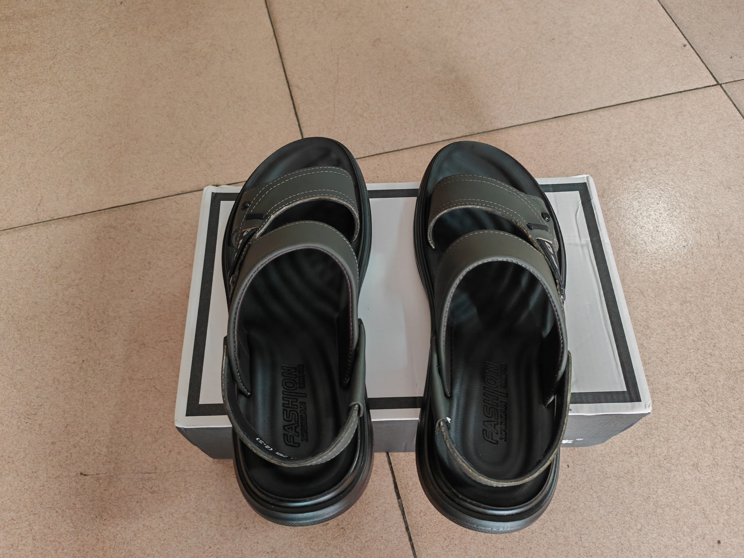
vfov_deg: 51.4
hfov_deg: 65.3
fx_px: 580
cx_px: 372
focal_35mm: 27
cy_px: 279
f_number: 1.9
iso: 1600
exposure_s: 1/50
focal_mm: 6.12
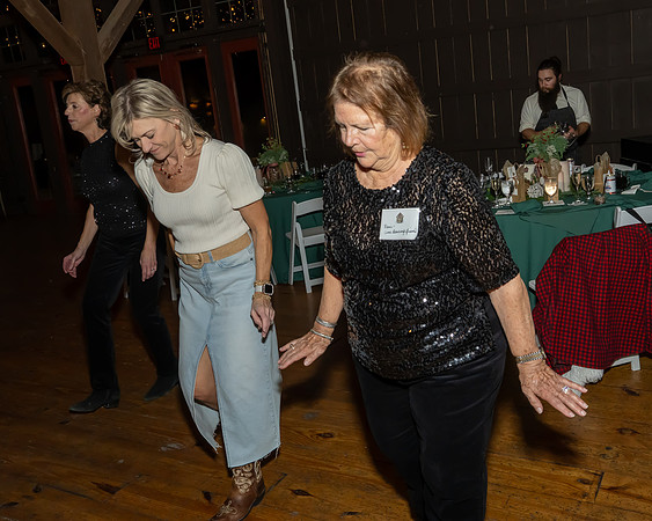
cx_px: 377
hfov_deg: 53.4
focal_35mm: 33
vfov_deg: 44.0
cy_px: 235
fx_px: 645
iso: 640
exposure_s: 1/250
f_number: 8
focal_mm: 18
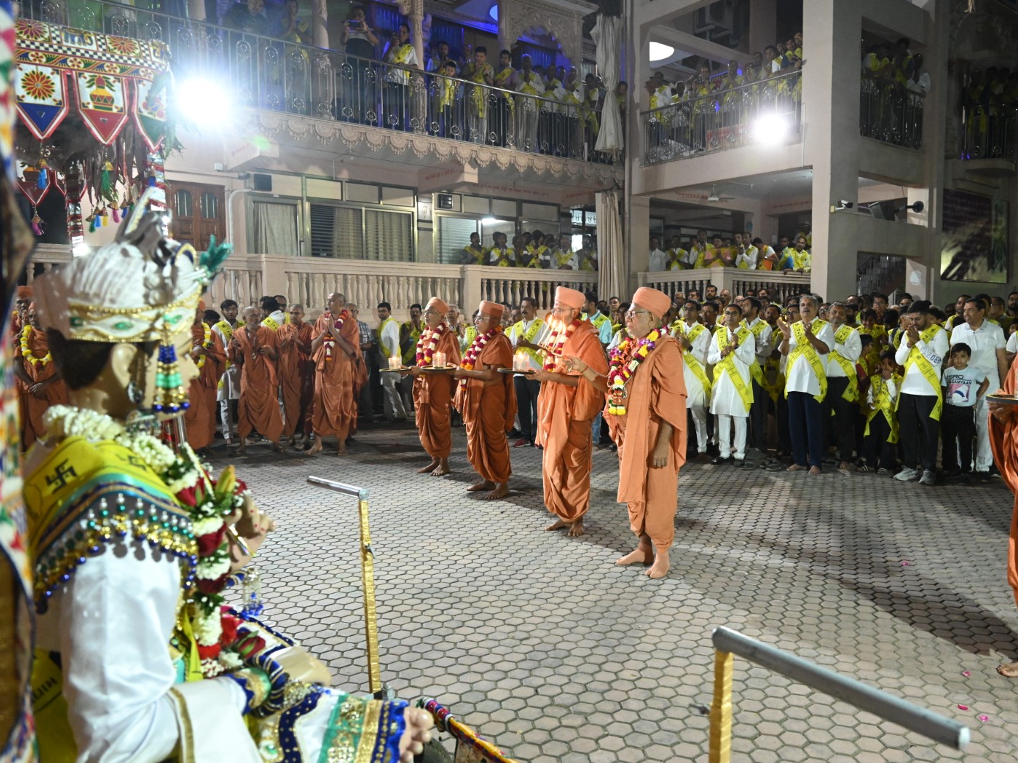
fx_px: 794
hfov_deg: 65.0
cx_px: 581
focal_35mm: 27
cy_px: 395
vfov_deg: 51.3
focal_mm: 24
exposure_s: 1/100
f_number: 4
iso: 5000
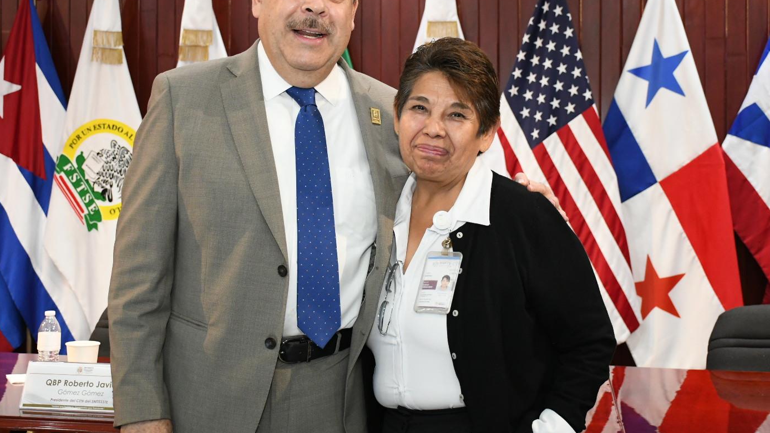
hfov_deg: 37.8
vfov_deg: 21.8
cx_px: 367
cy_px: 158
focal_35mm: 55
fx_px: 1123
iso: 2500
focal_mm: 30
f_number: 4
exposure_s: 1/100
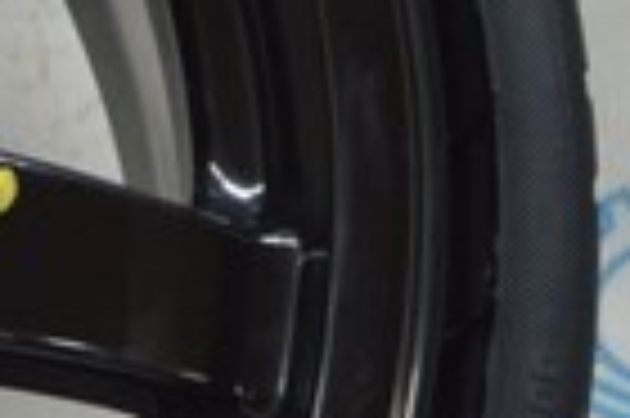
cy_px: 218
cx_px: -886
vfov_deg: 6.9
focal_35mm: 198
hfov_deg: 9.3
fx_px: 3461
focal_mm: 18
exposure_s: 1/20
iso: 400
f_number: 5.6
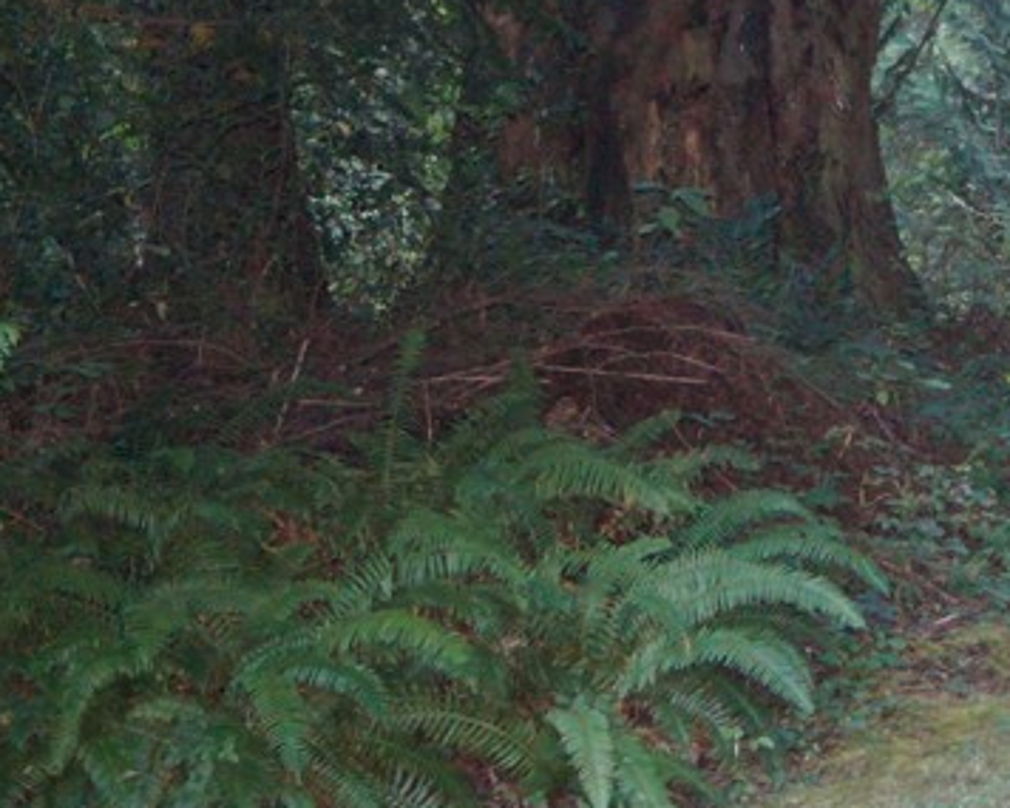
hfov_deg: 12.2
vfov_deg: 10.3
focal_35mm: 150
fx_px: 4498
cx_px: 1485
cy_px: 310
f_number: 4.5
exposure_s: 1/60
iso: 3200
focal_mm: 35
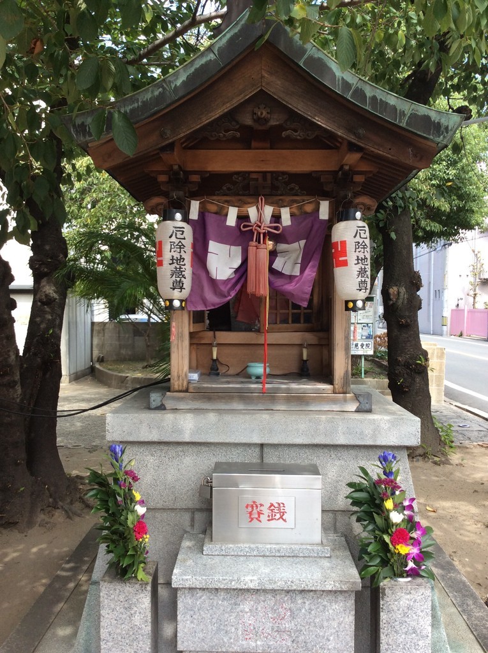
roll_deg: +0.2
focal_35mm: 32
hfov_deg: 44.1
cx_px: 244
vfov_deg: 56.9
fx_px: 603
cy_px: 326
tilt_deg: -4.3
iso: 32
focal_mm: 3.3
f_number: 2.4
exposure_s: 1/280
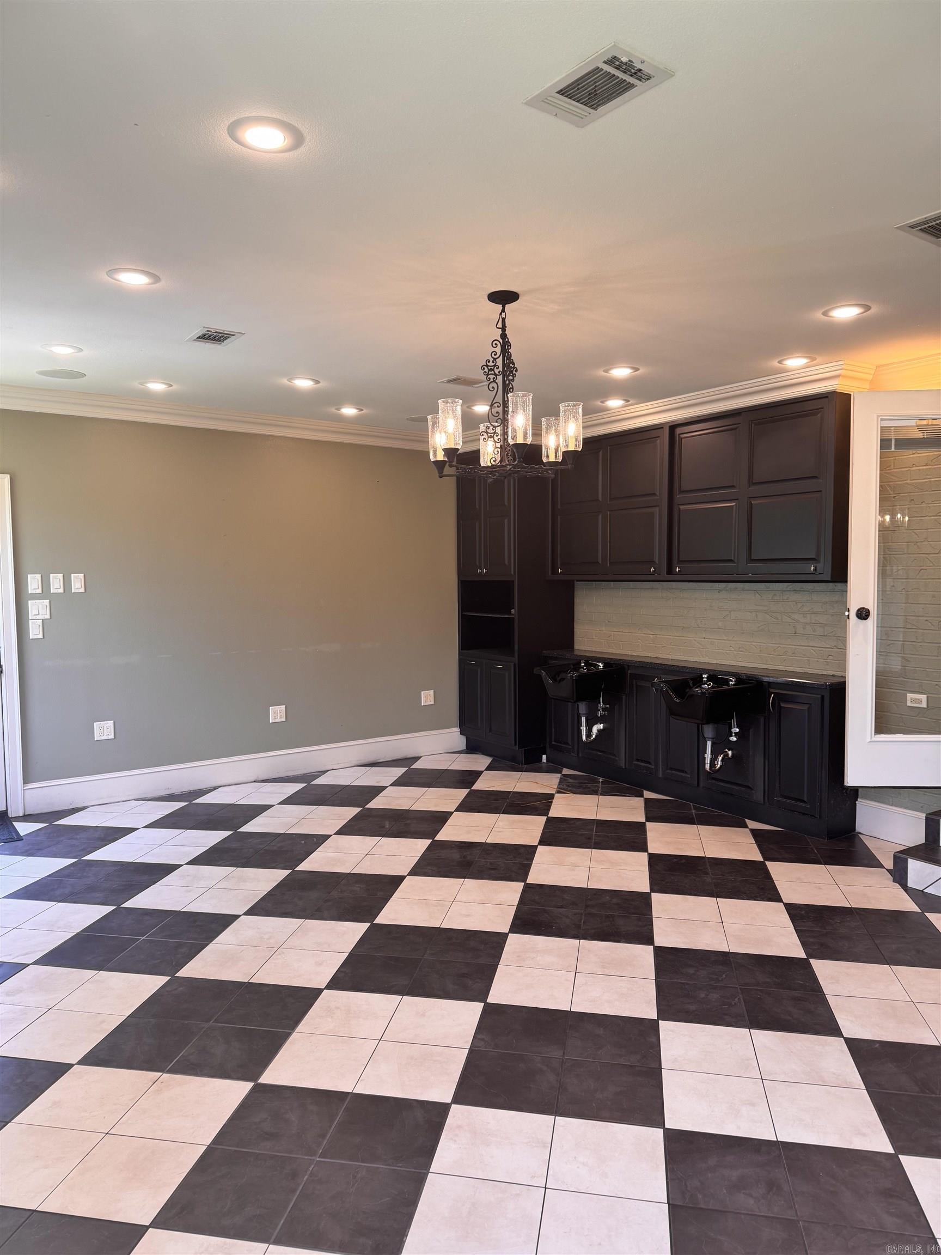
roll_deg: +0.4
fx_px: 870
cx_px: 470
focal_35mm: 24
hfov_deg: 56.8
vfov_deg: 71.6
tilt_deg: -4.5
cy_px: 628
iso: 100
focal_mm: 6.76
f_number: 1.78
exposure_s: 1/120
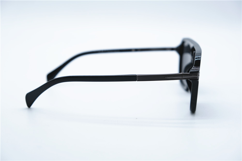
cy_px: 80
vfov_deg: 21.2
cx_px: 121
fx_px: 430
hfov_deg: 31.4
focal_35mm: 64
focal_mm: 42.5
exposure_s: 1/240
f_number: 5
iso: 160
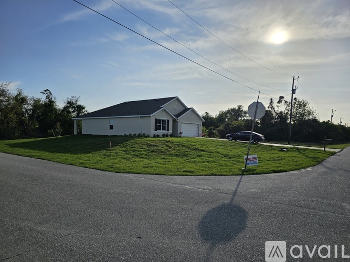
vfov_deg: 58.9
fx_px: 233
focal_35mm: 23
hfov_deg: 73.9
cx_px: 175
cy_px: 131
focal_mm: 6.3
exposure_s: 1/2099
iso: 10
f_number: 1.7
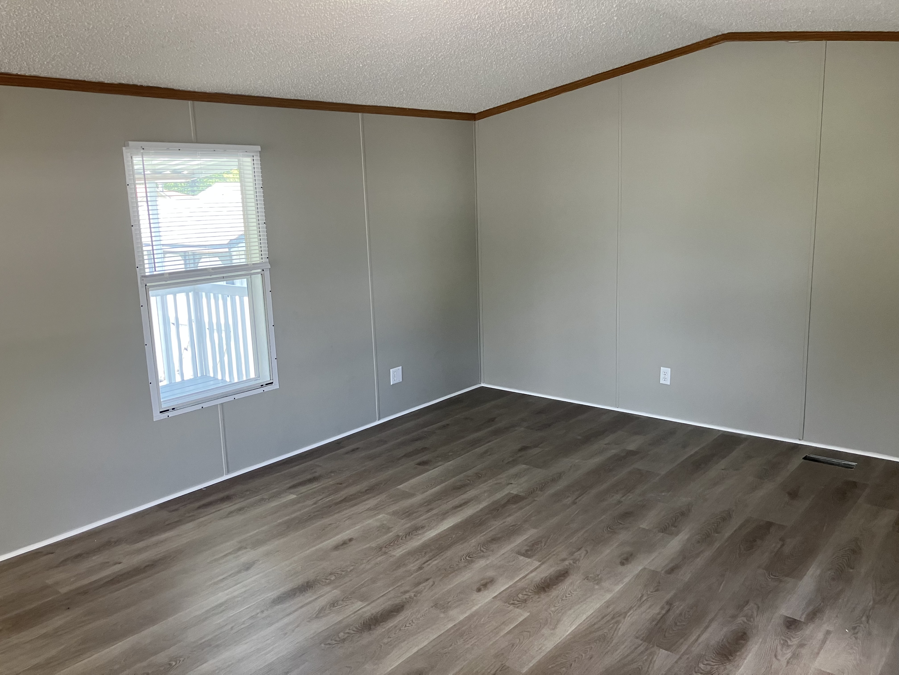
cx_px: 450
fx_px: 727
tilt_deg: -10.1
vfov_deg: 49.7
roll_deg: +1.5
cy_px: 338
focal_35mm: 28
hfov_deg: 63.4
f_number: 1.8
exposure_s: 1/60
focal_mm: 3.99
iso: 80
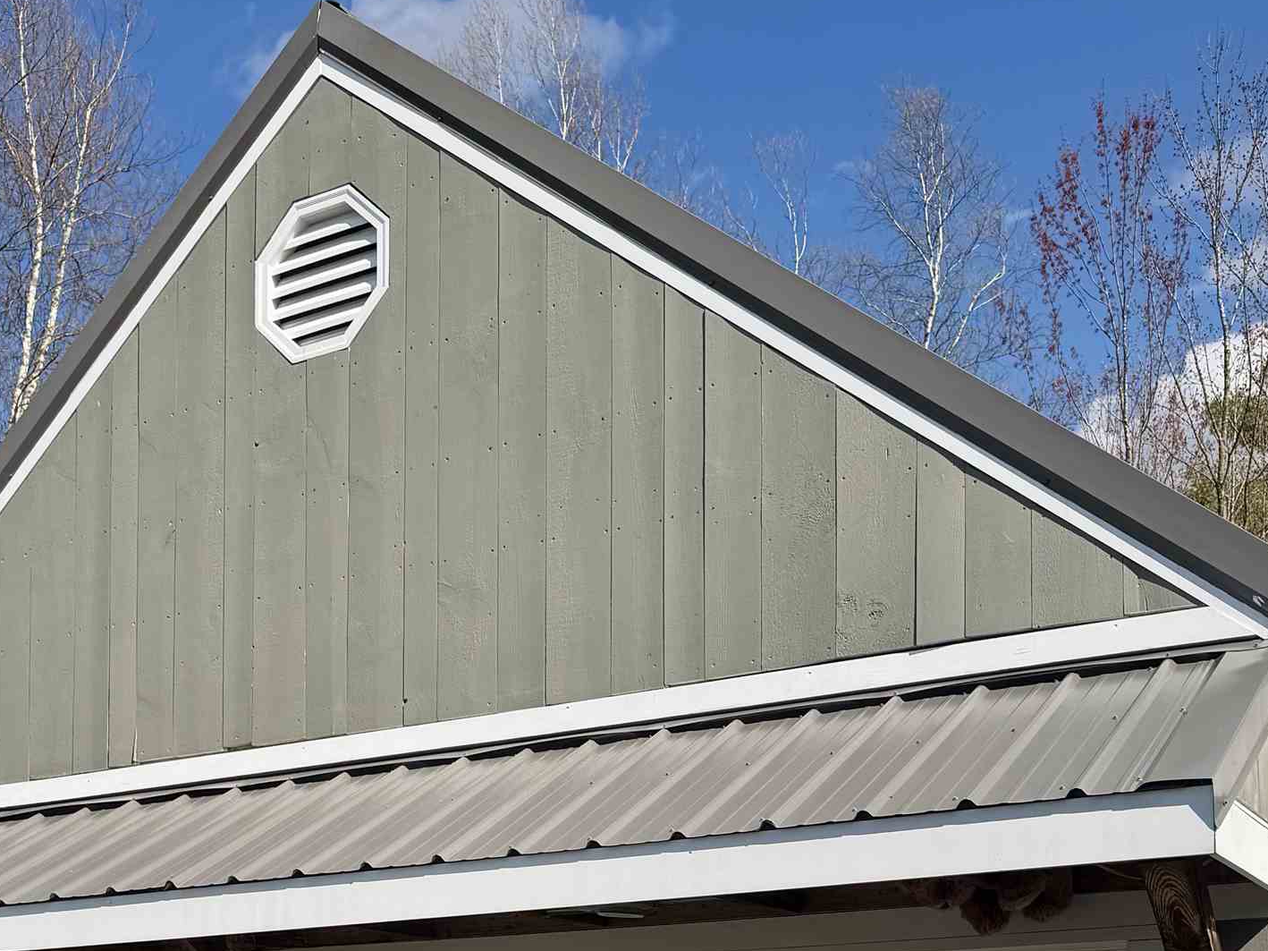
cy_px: 975
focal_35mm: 52
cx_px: 380
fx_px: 1904
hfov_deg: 36.3
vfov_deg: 26.4
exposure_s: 1/4673
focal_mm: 6.76
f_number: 1.78
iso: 80
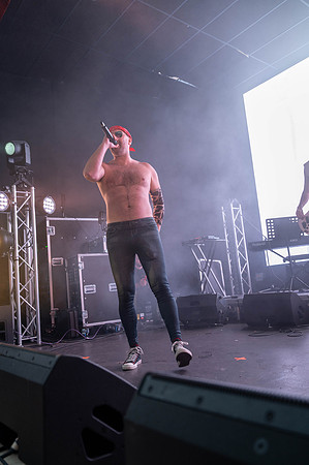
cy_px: 232
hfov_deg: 43.5
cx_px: 154
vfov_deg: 62.0
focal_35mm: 30
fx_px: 387
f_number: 3.2
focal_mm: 30
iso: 220
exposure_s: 1/200
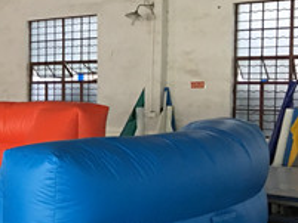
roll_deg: +1.2
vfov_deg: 13.7
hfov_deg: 15.6
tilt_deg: -4.0
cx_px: -240
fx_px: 930
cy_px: 152
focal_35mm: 108
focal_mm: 4.15
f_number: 2.2
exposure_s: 1/17
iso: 100
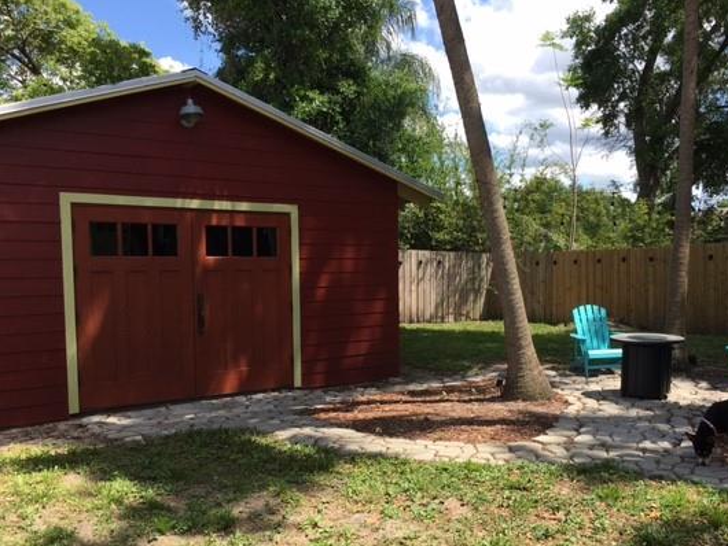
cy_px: 327
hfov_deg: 52.2
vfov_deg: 40.6
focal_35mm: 35
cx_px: 438
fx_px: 736
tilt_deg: -3.7
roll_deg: -0.2
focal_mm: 4.15
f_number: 2.2
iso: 25
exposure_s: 1/810
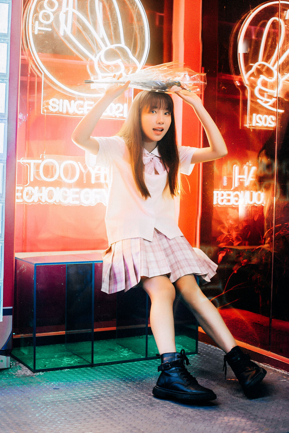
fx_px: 710
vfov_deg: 33.8
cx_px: 162
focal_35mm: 59
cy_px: 178
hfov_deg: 23.0
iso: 500
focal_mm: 50
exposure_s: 1/60
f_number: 2.2
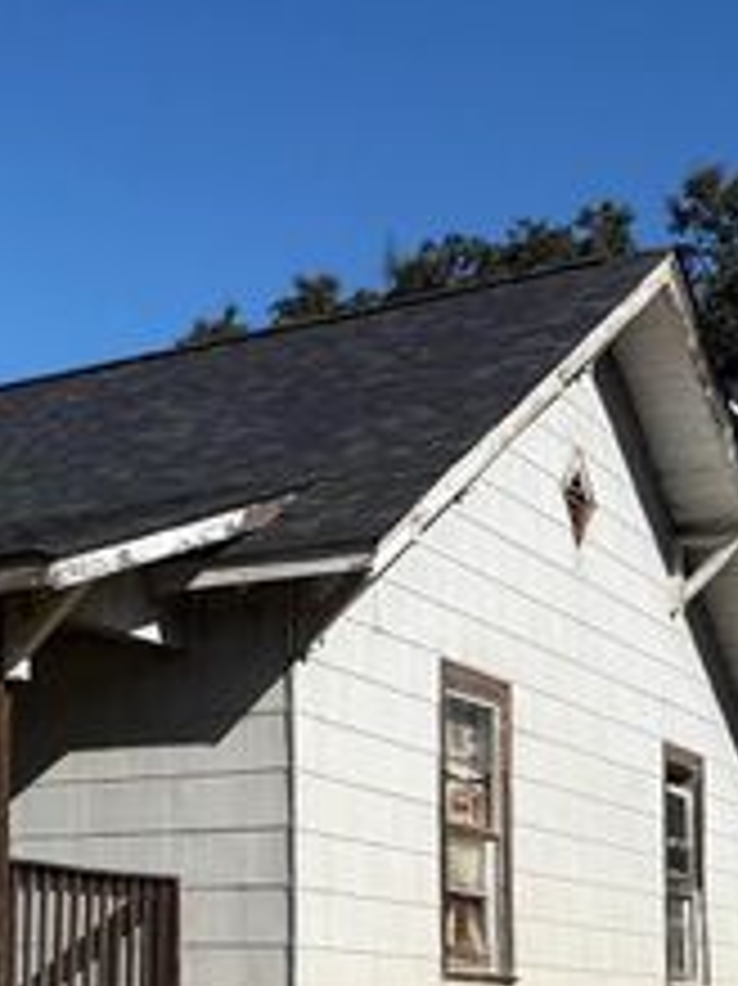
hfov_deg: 18.9
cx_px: -176
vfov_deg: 26.2
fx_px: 2077
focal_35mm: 73
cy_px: 781
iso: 80
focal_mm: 6.76
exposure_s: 1/4975
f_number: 1.78
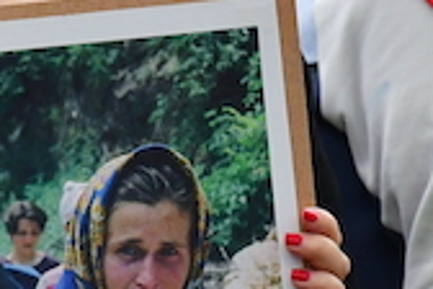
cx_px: -286
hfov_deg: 3.1
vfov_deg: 2.1
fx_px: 7914
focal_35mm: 658
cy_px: 164
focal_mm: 92
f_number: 5.6
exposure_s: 1/1600
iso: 1000
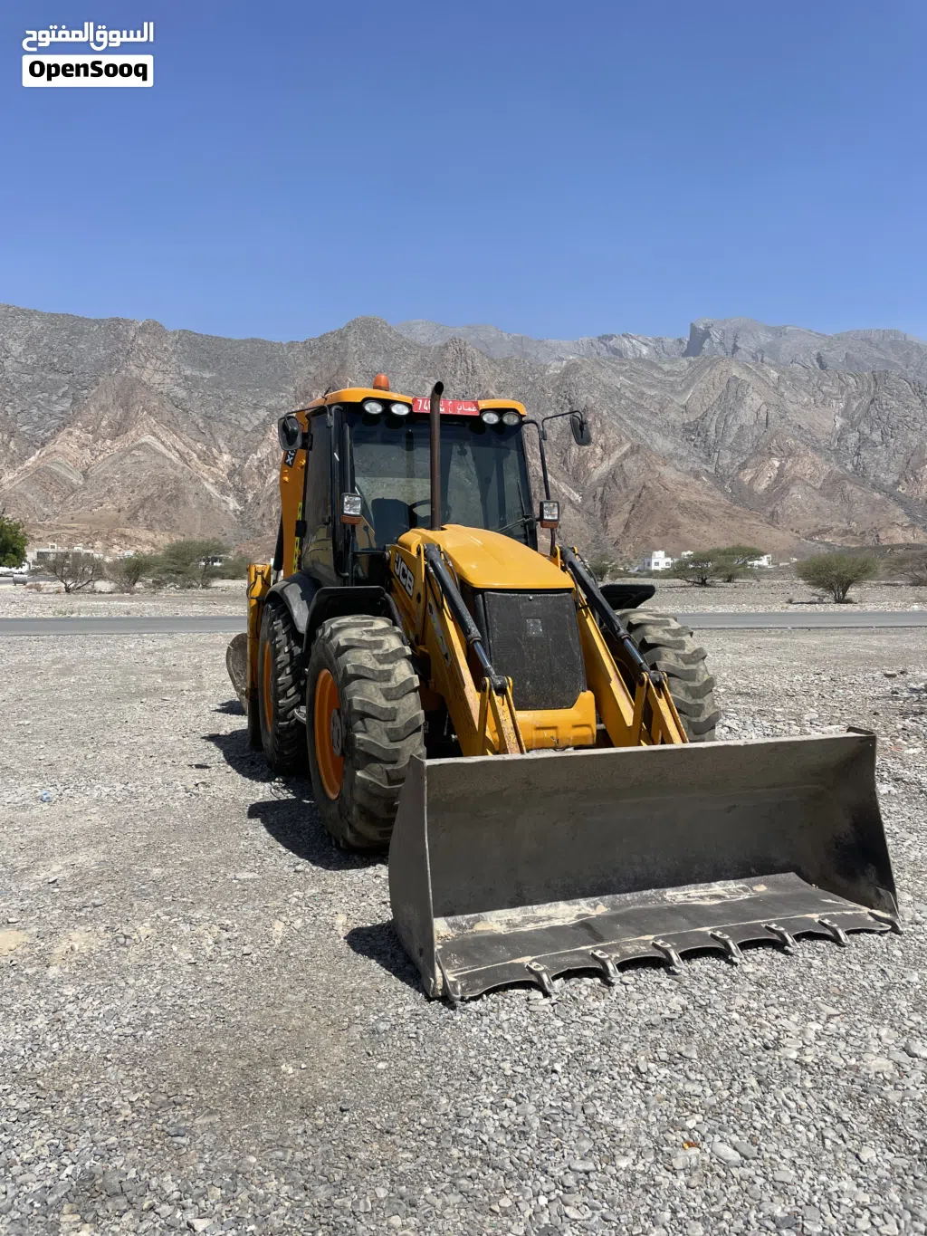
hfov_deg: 53.1
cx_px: 464
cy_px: 618
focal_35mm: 26
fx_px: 928
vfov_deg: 67.3
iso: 32
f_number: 1.6
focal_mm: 4.2
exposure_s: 1/4464
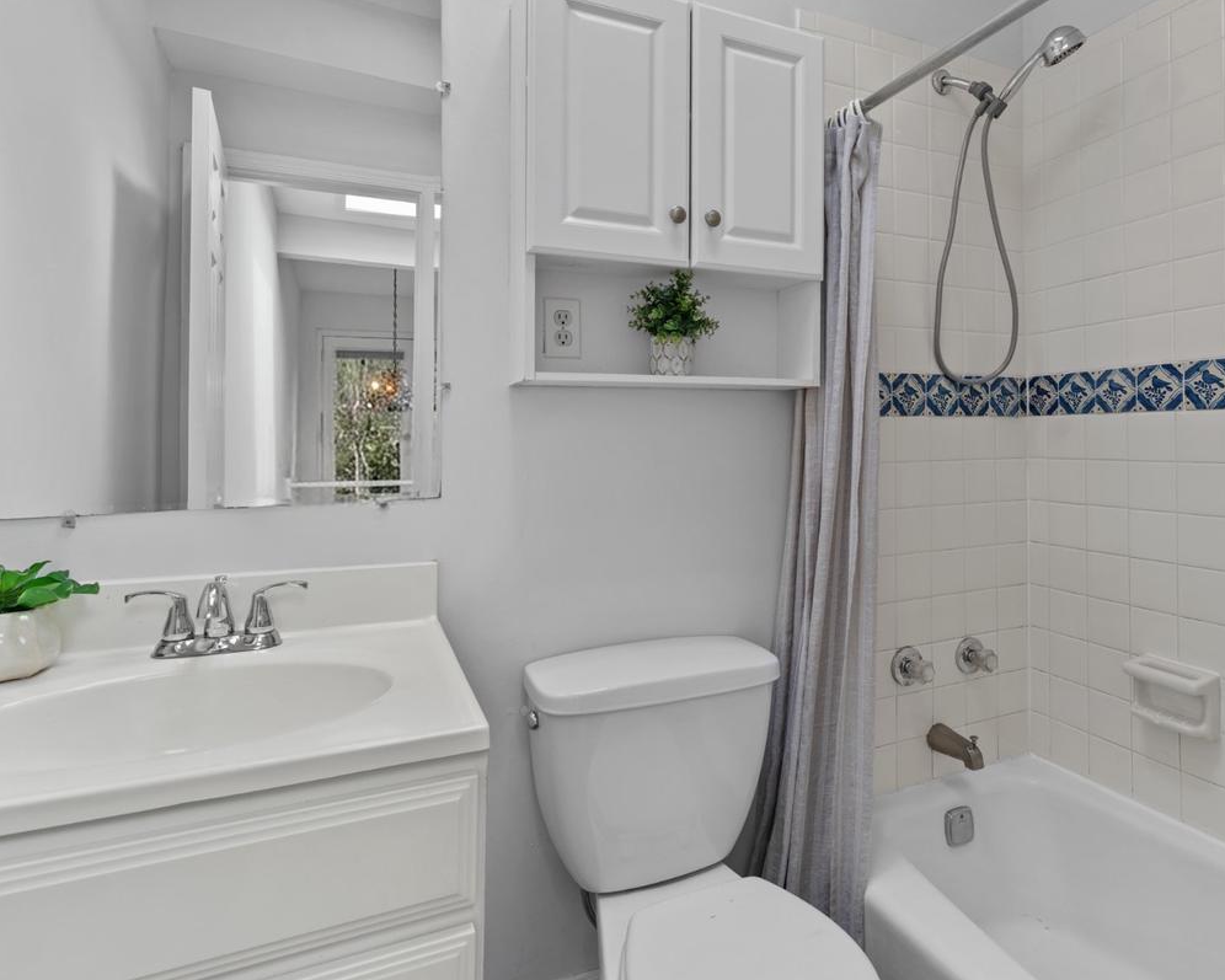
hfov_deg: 82.7
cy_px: 460
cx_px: 706
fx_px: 689
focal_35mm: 19
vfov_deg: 70.8
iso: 100
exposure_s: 1/15
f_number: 8
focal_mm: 14
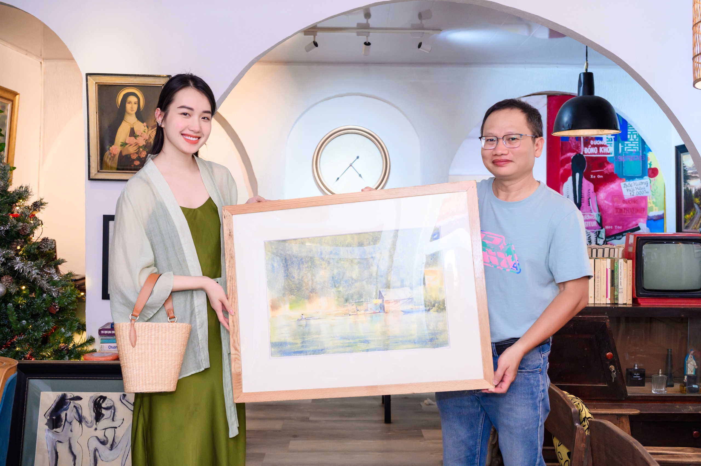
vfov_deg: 35.9
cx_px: 350
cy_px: 233
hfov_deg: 51.9
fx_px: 720
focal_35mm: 37
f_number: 4
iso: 2000
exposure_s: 1/160
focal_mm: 37
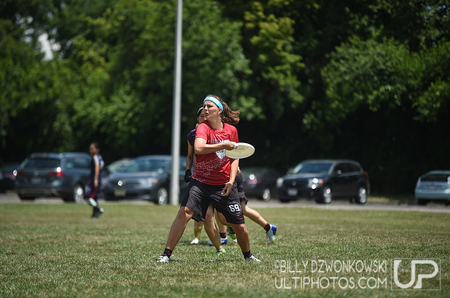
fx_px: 2496
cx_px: 225
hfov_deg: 10.3
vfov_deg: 6.8
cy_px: 149
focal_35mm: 200
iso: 100
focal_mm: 200
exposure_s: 1/1600
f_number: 2.8
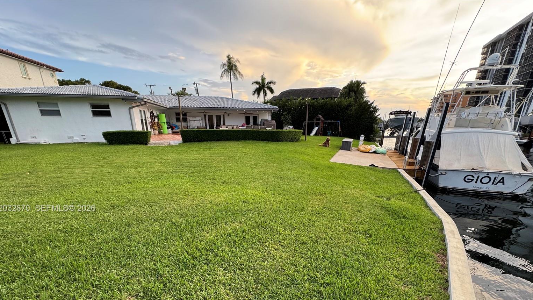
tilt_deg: -20.4
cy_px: 209
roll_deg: -0.3
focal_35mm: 16
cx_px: 266
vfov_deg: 64.7
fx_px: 226
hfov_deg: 99.4
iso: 64
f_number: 2.2
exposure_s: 1/99
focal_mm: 2.22
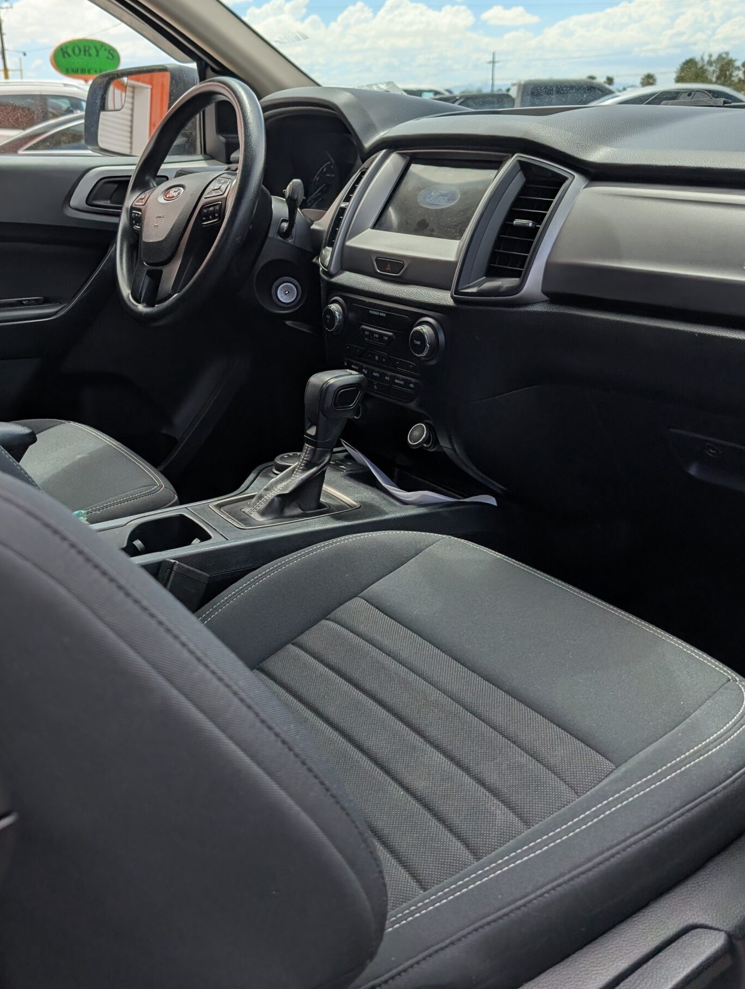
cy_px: 416
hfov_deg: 41.4
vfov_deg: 53.6
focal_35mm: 34
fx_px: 973
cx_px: 255
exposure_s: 1/584
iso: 17
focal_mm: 6.9
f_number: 1.68
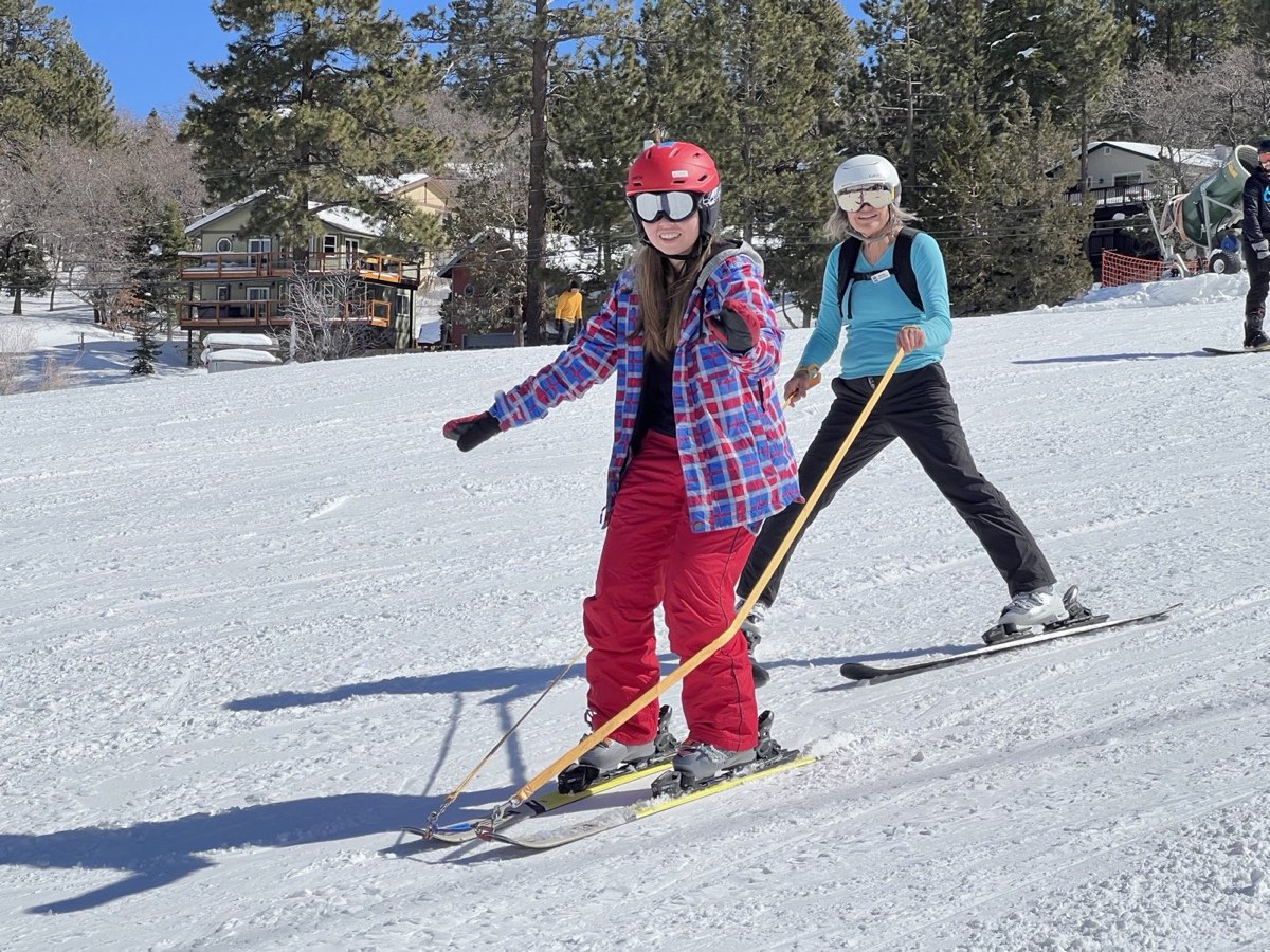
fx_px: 2825
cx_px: 635
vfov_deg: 19.1
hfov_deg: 25.3
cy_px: 476
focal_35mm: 77
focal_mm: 9
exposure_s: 1/1508
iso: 32
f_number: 2.8
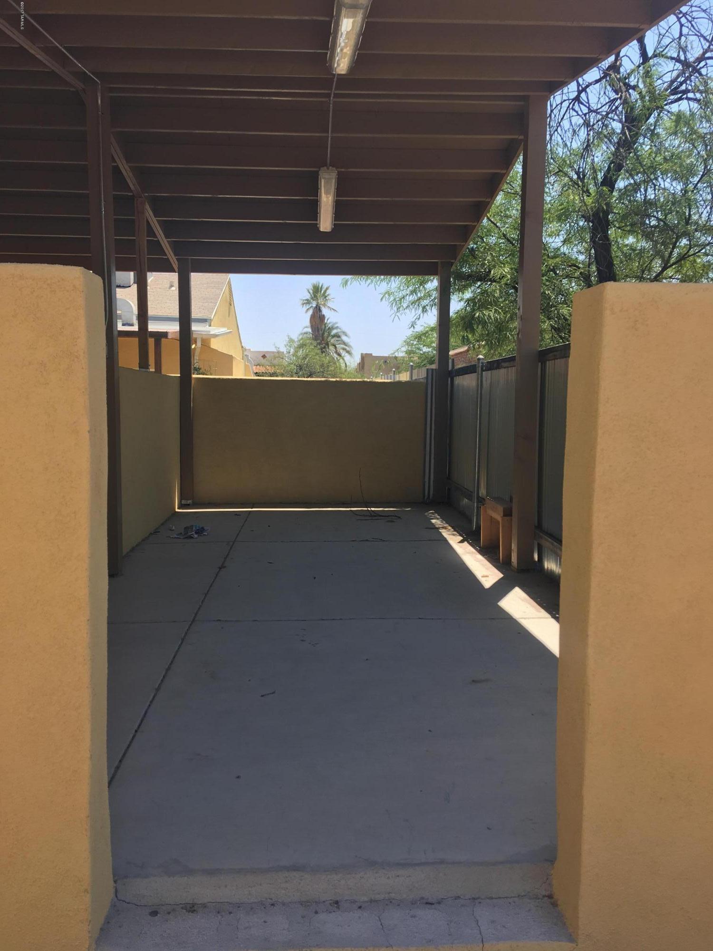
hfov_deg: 48.2
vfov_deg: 61.7
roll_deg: -0.7
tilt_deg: -4.1
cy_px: 476
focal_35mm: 29
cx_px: 356
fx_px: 796
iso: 25
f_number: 2.2
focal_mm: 4.15
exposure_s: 1/769
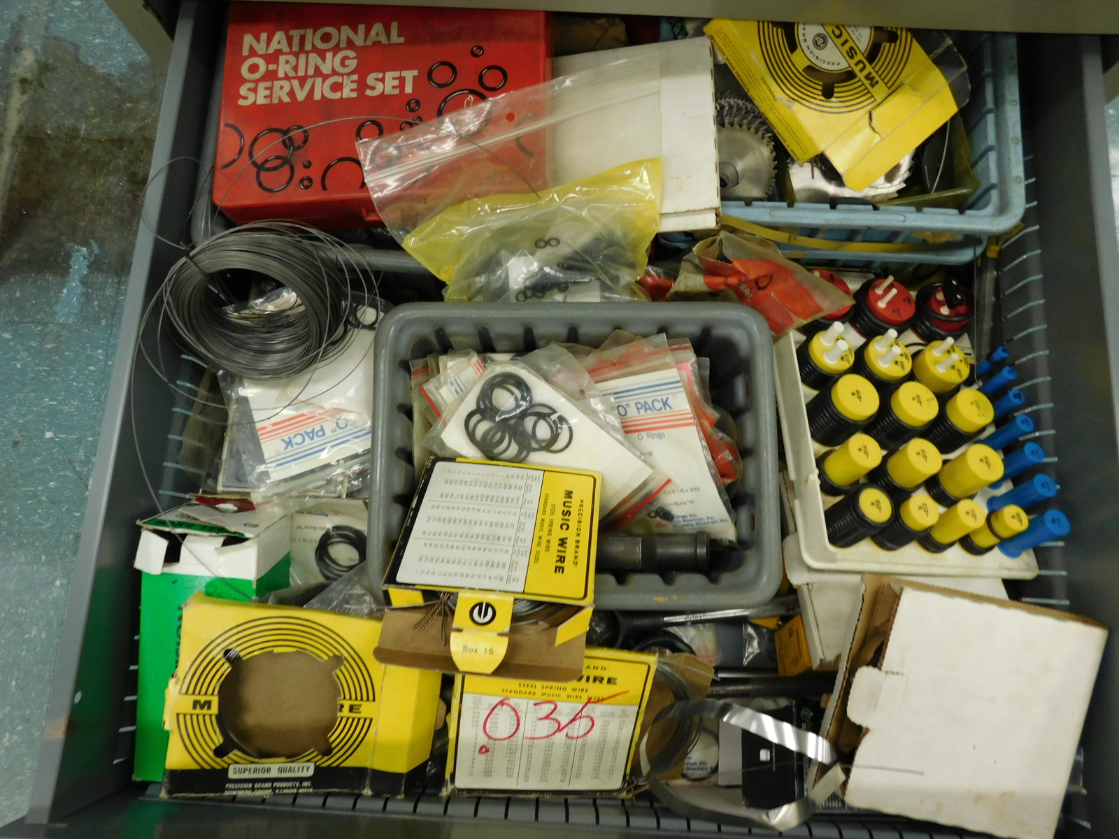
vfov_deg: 58.9
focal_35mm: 23
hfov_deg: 73.9
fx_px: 744
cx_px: 560
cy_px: 420
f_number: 3
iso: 140
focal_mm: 4
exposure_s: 1/30
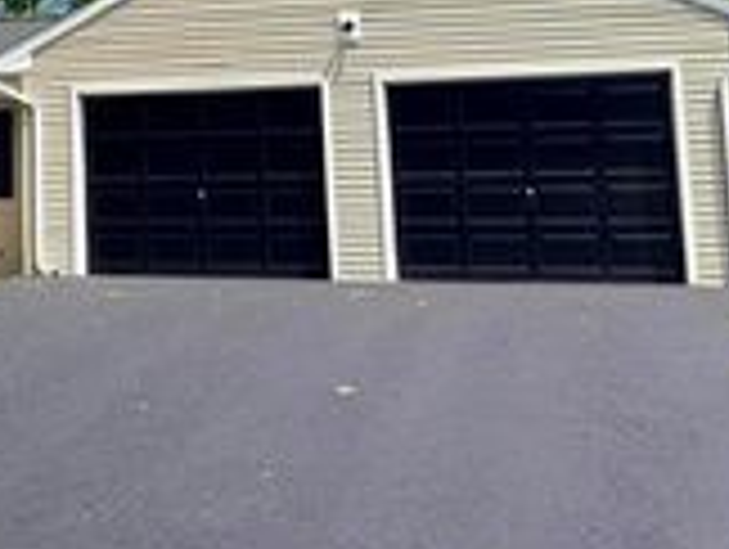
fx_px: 1561
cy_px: -2
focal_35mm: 74
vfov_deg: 19.4
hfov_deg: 23.8
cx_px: -166
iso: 80
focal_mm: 6.76
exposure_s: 1/3759
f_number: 1.78
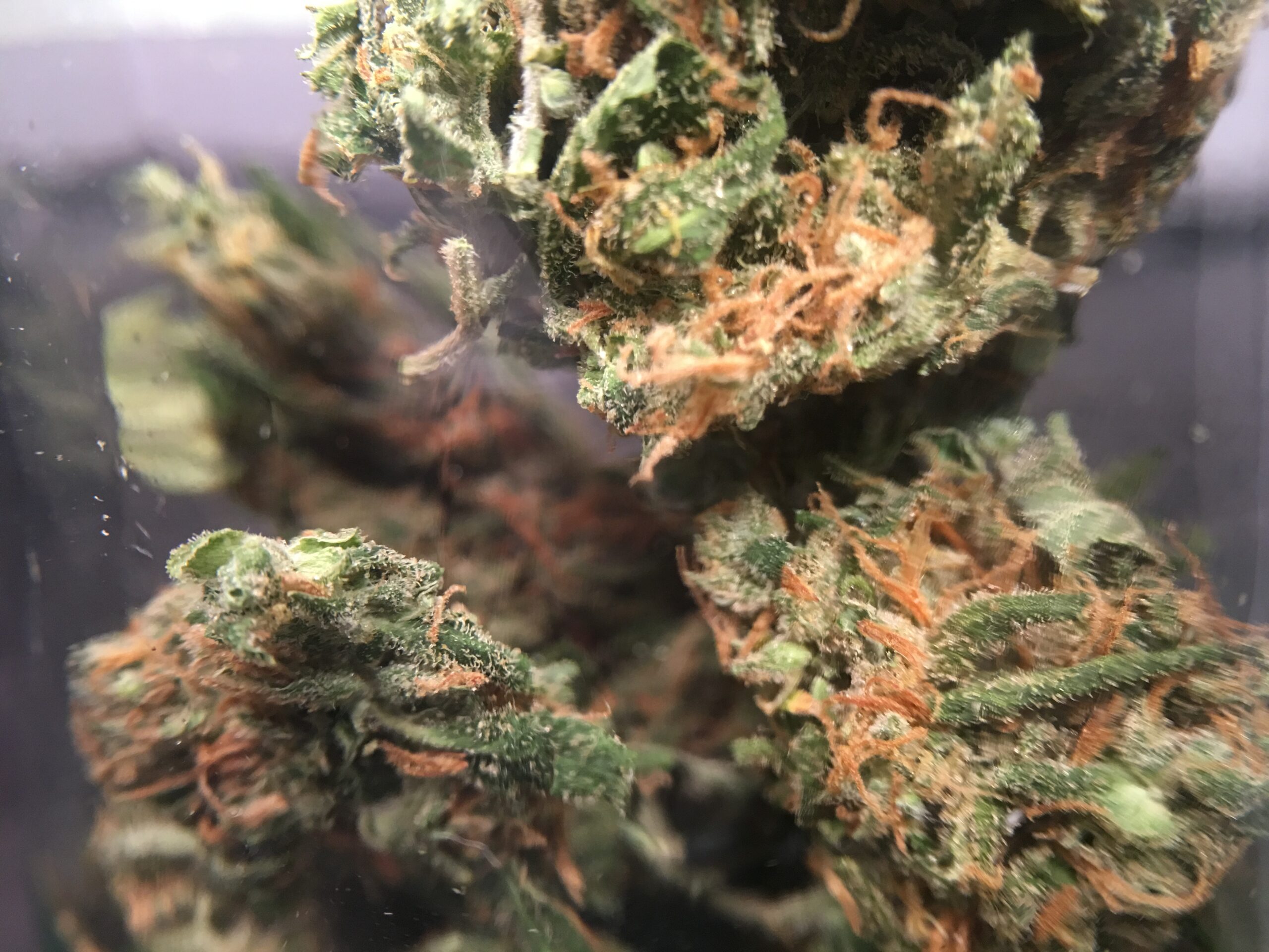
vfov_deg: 48.2
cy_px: 476
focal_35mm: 29
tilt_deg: -19.8
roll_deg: -0.3
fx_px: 1063
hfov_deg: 61.7
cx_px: 634
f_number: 2.2
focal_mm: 4.15
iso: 80
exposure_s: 1/17
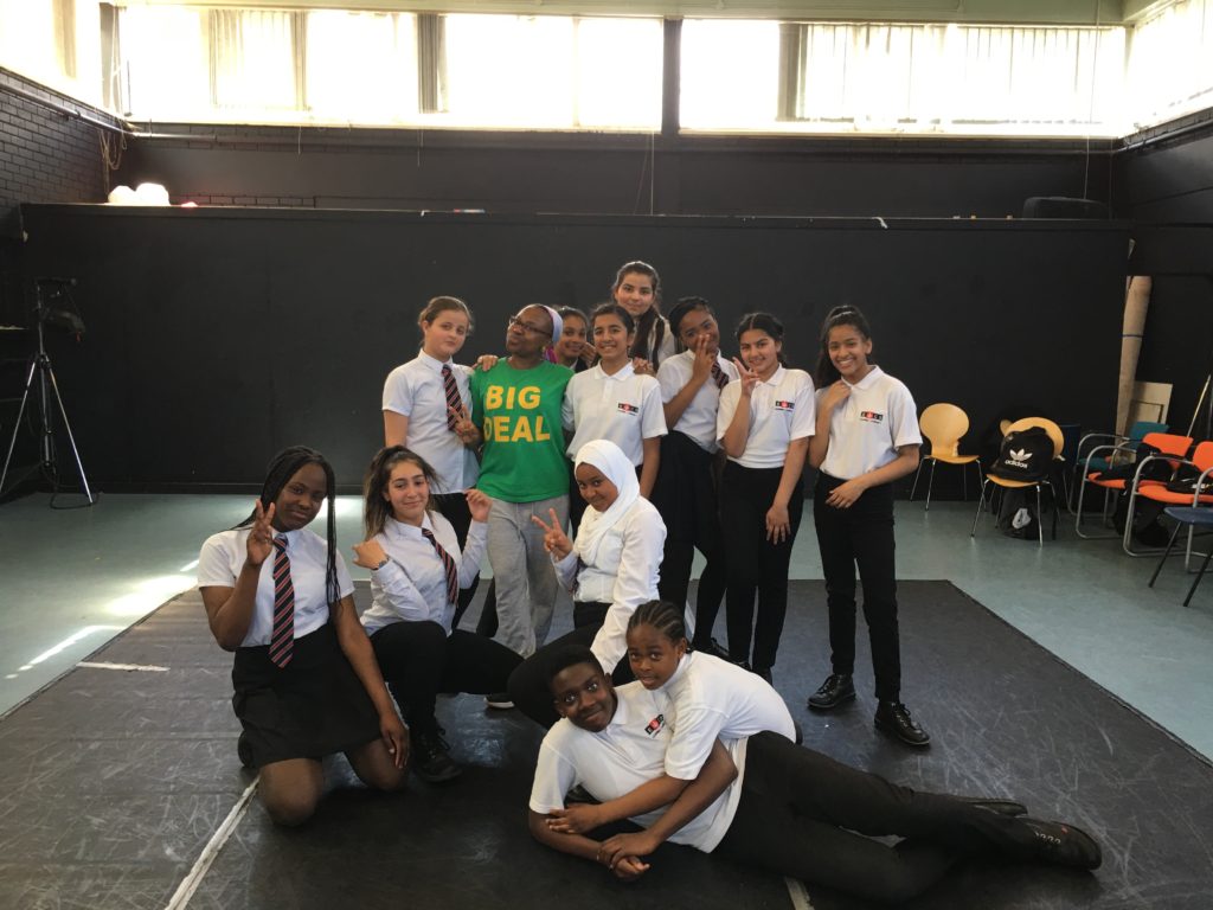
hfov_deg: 61.7
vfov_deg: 48.2
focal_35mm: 29
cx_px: 606
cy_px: 455
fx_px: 1016
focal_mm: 4.15
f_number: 2.2
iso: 40
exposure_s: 1/33
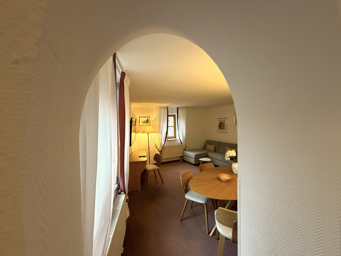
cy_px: 128
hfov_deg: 102.1
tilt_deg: -0.5
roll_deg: +1.6
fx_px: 138
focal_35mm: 14
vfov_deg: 85.7
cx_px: 170
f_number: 2.2
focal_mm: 2.22
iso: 200
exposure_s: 1/50
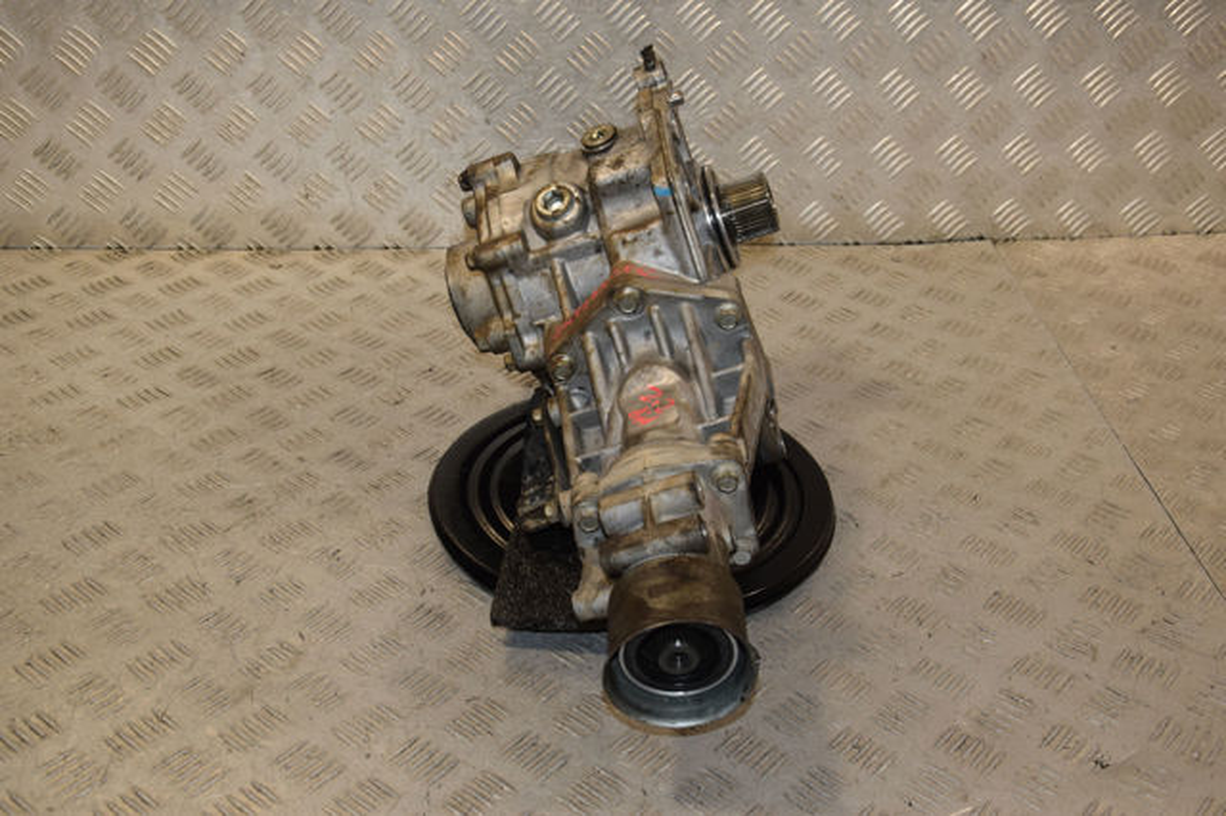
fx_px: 1532
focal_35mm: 45
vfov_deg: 29.8
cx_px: 613
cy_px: 408
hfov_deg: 43.6
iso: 800
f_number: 7.1
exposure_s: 1/200
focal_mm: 30
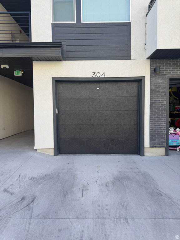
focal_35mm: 24
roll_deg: +0.0
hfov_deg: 56.8
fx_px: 166
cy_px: 120
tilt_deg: -7.4
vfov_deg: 71.6
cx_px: 90
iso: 80
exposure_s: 1/765
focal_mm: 6.76
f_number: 1.78
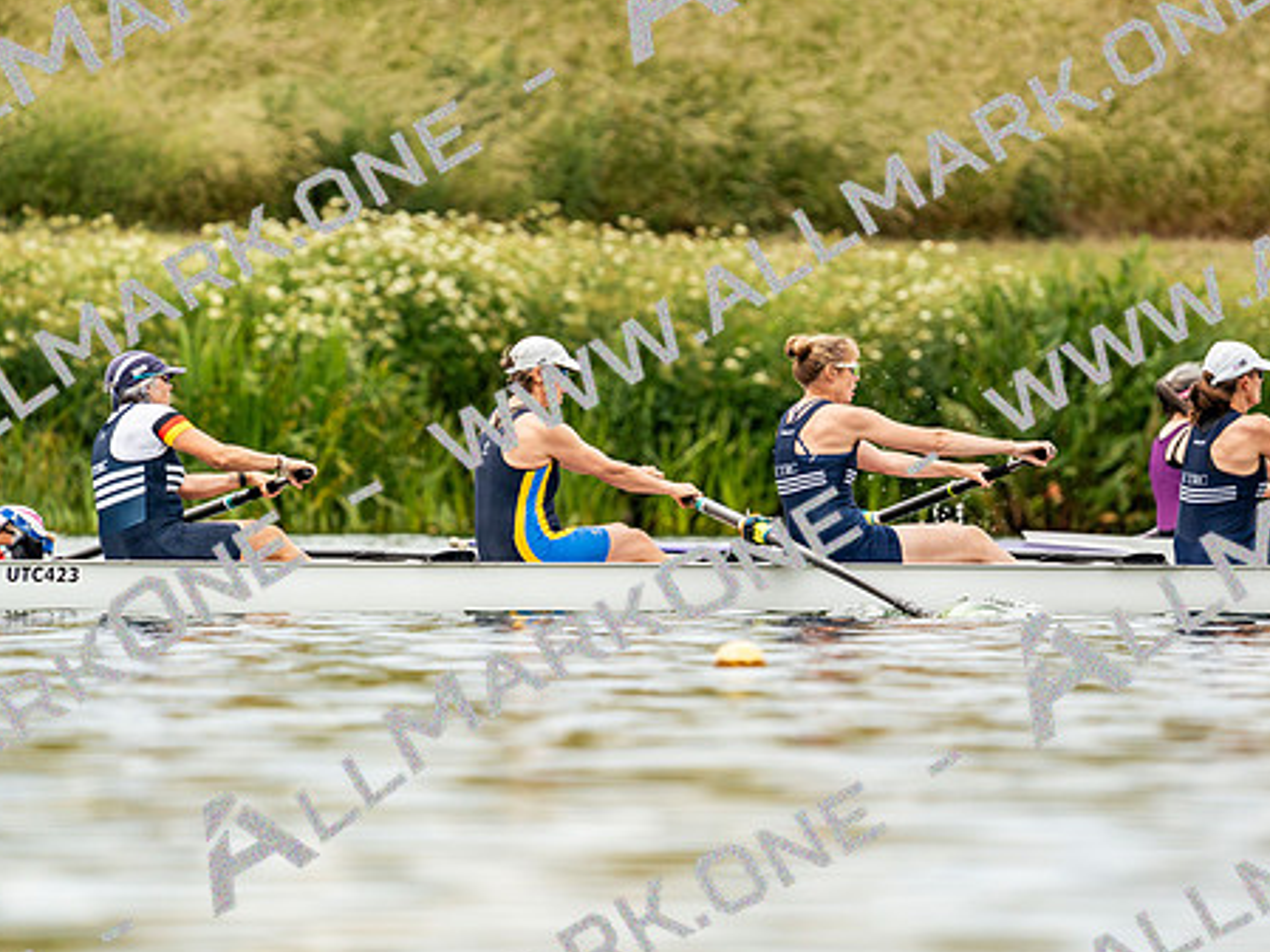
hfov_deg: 3.0
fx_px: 24404
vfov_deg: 2.2
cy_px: 479
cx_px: 778
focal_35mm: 665
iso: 500
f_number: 6.3
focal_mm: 535
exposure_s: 1/2000
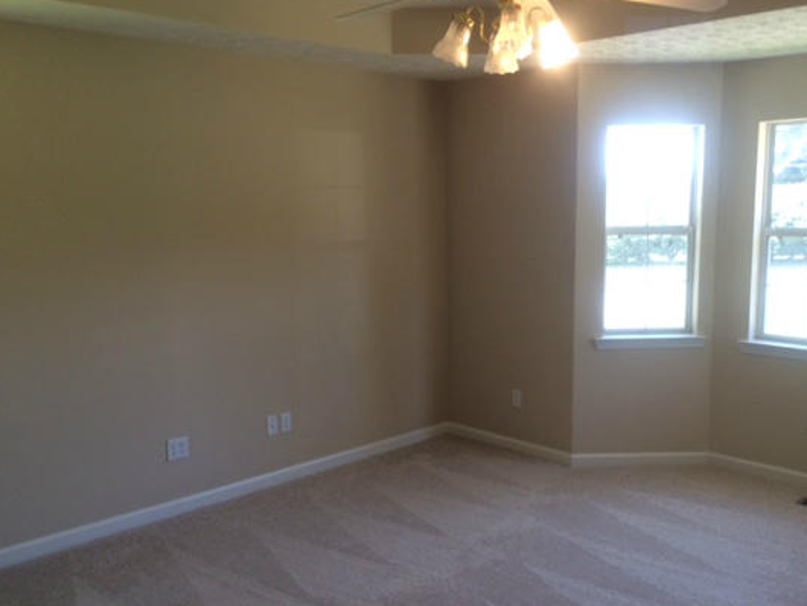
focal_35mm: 35
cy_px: 318
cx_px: 472
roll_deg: +0.2
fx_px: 816
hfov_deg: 52.3
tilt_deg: -8.4
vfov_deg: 40.7
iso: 50
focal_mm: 4.15
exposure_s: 1/60
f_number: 2.2
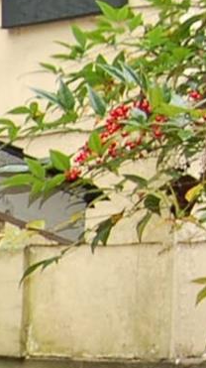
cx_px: -573
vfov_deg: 13.4
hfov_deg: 6.5
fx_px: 1519
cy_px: 453
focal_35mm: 156
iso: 400
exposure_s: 1/60
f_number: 3.5
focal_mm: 18
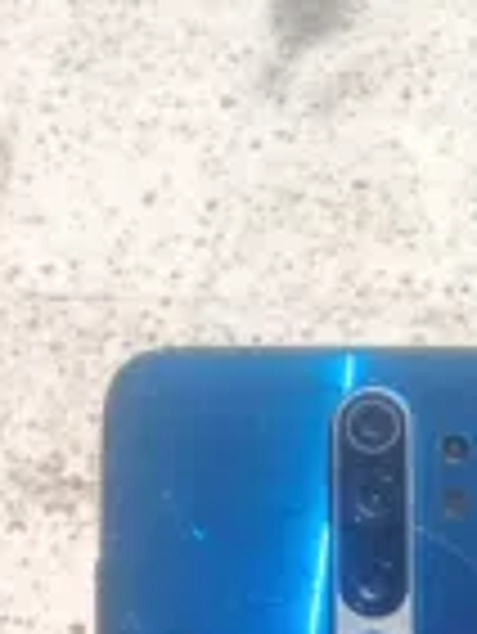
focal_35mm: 88
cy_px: 845
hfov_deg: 16.6
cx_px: 400
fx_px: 1614
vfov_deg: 20.2
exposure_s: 1/1302
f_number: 2.2
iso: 50
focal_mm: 3.3
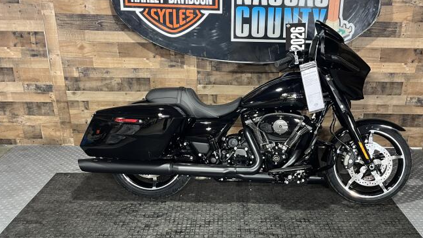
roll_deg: -2.0
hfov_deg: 56.3
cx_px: 248
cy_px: 141
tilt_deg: -21.3
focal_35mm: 35
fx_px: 393
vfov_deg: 33.6
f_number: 1.6
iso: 200
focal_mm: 5.1
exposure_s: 1/60
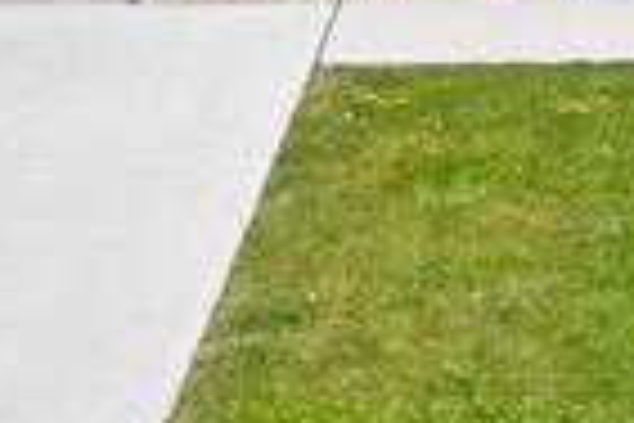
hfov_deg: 17.0
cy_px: -225
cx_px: 486
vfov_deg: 11.0
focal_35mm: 120
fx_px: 2107
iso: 100
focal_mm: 11
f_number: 7.1
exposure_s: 1/30
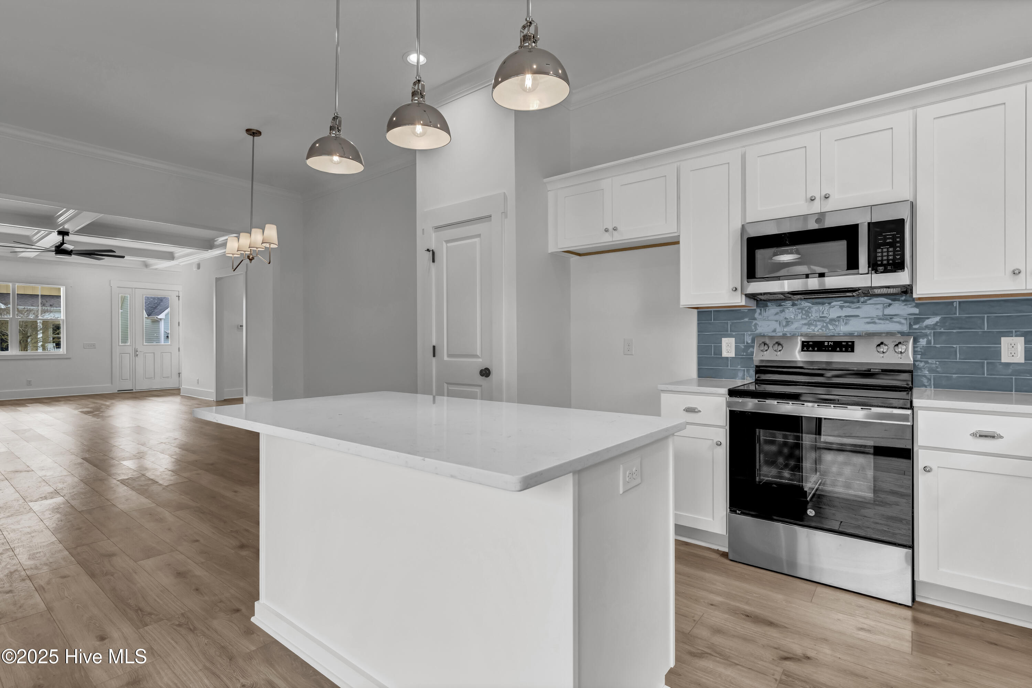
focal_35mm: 17
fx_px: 487
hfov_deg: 93.3
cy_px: 344
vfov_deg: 70.4
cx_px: 516
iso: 100
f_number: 5.6
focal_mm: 17
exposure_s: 1/30
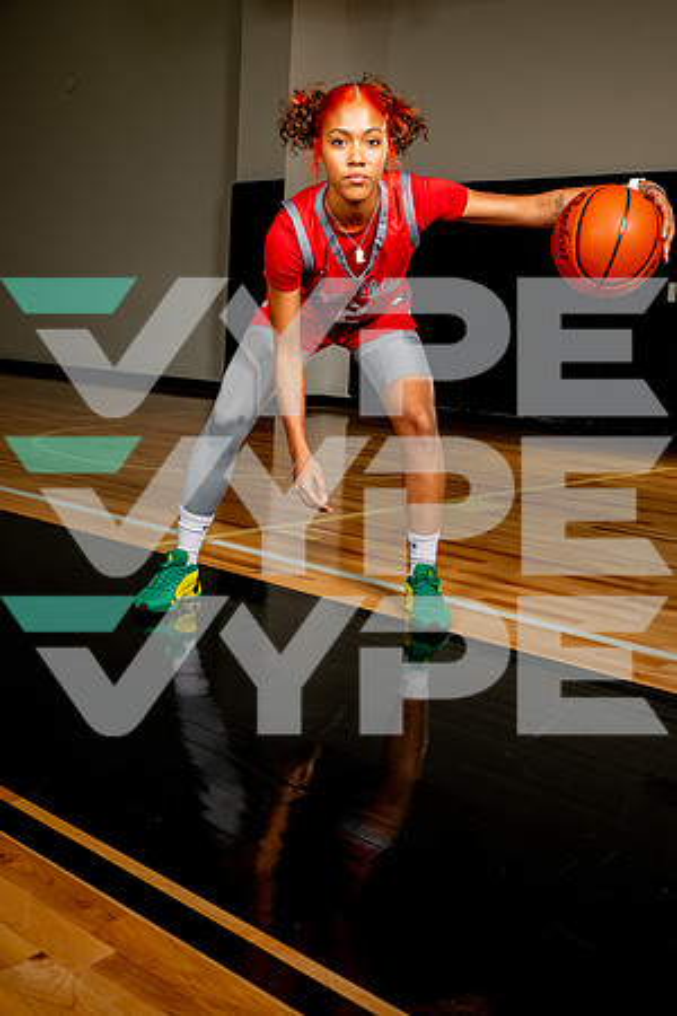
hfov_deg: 35.1
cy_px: 508
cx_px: 338
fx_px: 1072
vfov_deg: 50.7
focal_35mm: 38
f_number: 8
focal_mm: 38
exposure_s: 1/400
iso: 250
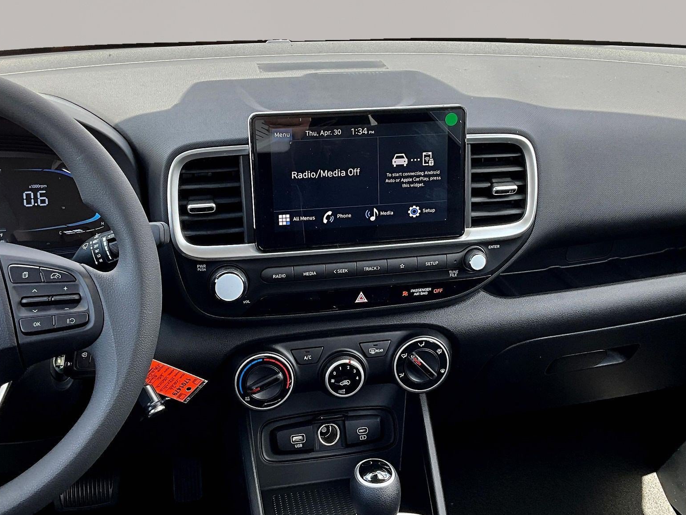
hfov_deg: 60.0
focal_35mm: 30
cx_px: 334
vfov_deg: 46.8
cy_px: 255
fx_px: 594
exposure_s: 1/122
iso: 20
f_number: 1.8
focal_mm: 3
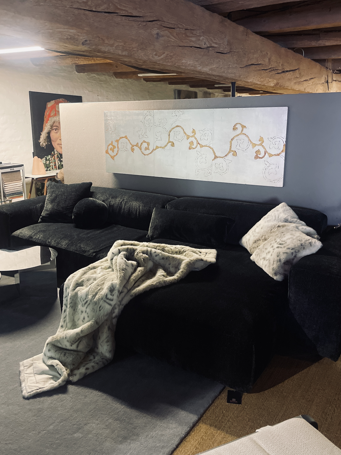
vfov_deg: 59.9
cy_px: 209
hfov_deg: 46.8
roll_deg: +0.5
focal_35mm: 30
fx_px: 394
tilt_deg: -11.7
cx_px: 162
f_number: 1.6
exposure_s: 1/31
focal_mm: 4.2
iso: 500
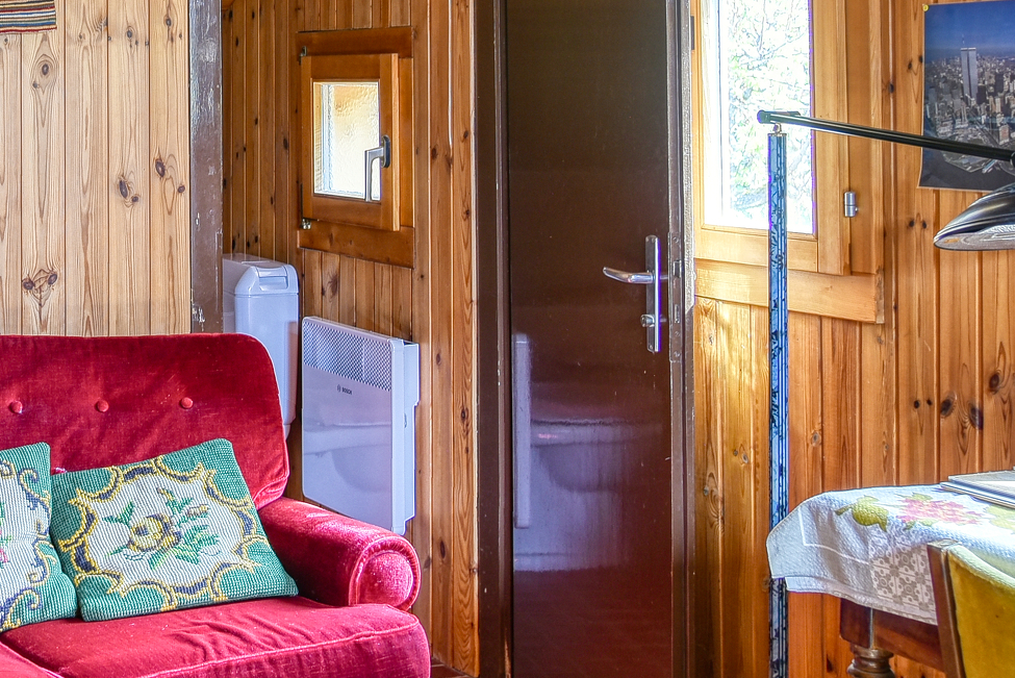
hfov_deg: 29.7
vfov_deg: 21.1
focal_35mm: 63
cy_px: 58
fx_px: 1777
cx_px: 0
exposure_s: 1/60
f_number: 4
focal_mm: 24
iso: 250
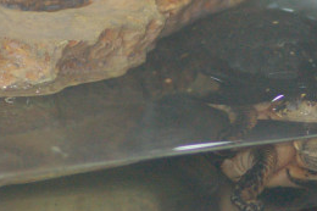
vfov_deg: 2.2
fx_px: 5478
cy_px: 99
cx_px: 318
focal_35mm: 623
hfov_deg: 3.3
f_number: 5.6
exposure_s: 1/125
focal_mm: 135
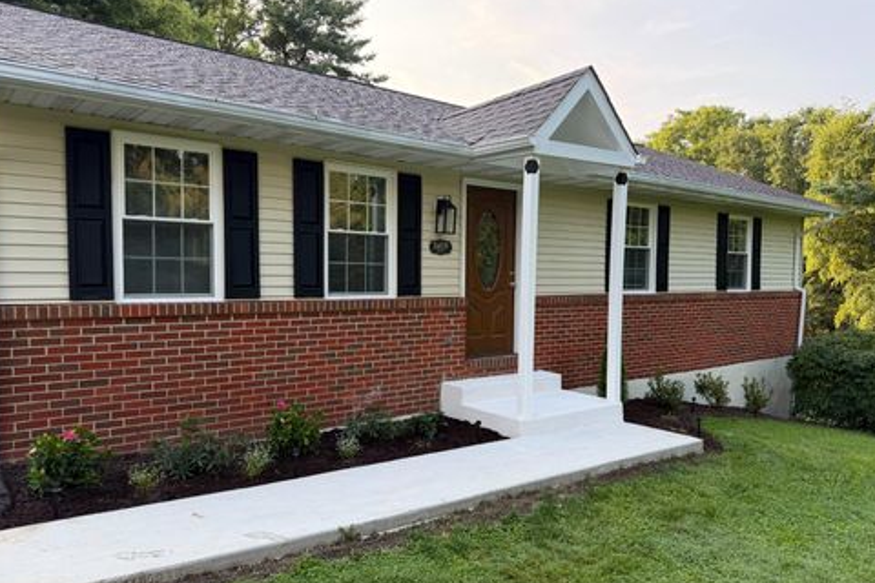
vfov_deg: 49.5
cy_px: 303
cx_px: 441
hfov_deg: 69.4
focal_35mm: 26
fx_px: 632
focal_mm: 6.76
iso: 80
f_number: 1.78
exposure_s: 1/504
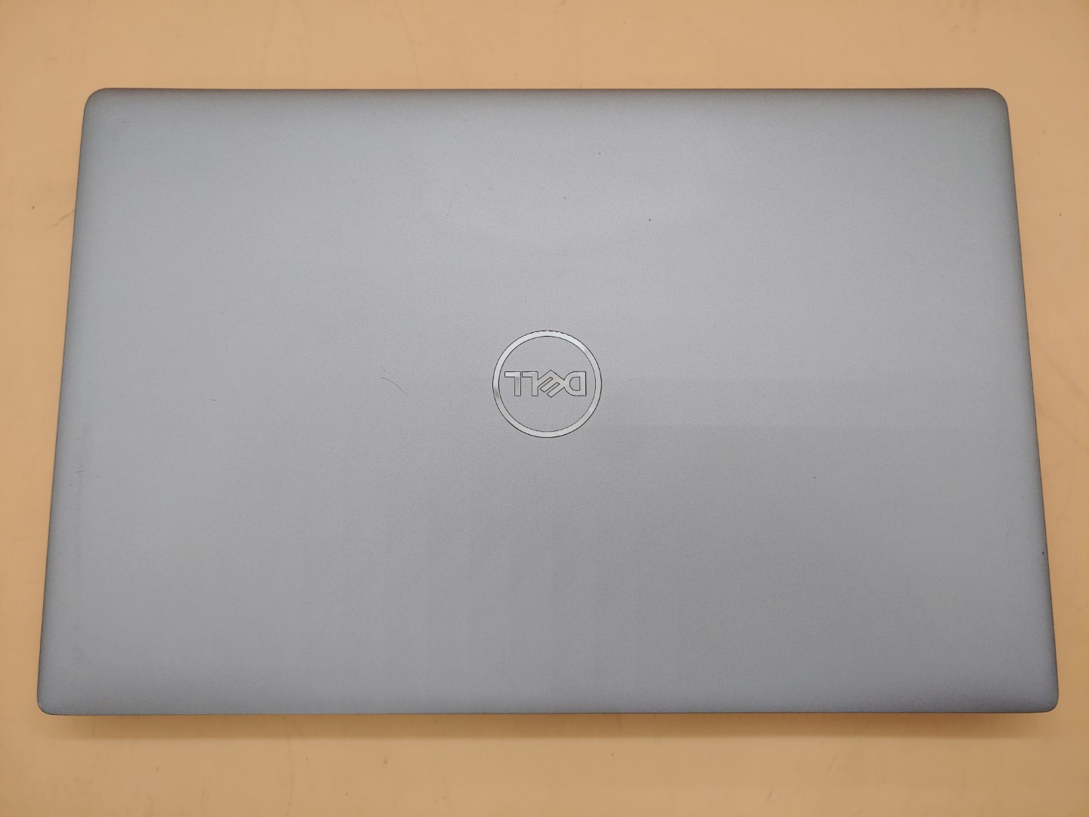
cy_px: 408
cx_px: 544
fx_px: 818
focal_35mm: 26
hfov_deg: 67.3
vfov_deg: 53.1
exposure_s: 1/160
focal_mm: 4.36
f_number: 1.8
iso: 50
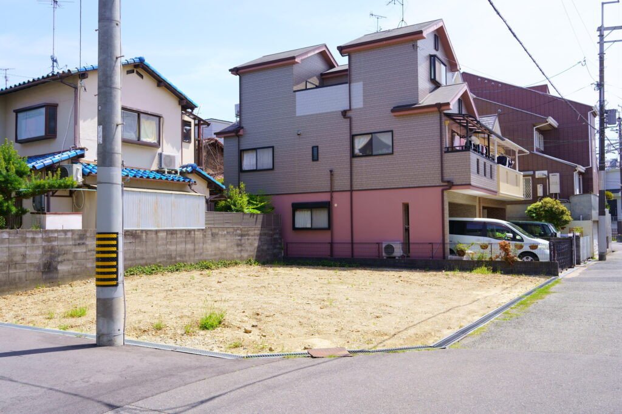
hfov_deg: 60.3
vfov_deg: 42.3
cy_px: 207
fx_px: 535
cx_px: 311
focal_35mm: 31
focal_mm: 31
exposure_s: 1/200
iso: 100
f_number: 8
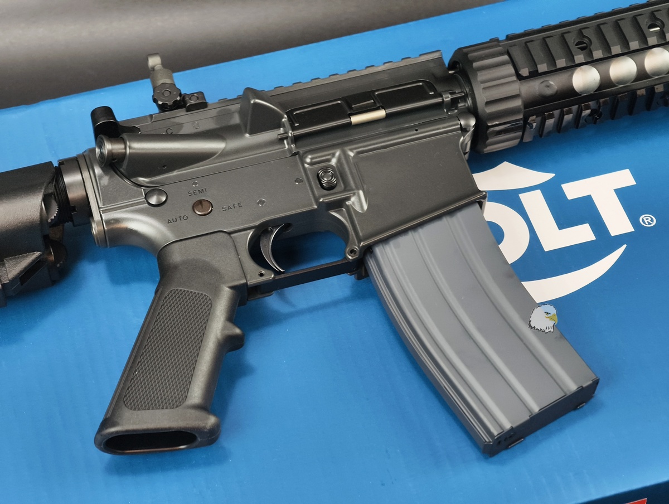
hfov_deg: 23.0
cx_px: 334
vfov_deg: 17.4
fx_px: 1645
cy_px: 252
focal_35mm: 85
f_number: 2.67
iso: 686
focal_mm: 22.48
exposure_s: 1/17.1
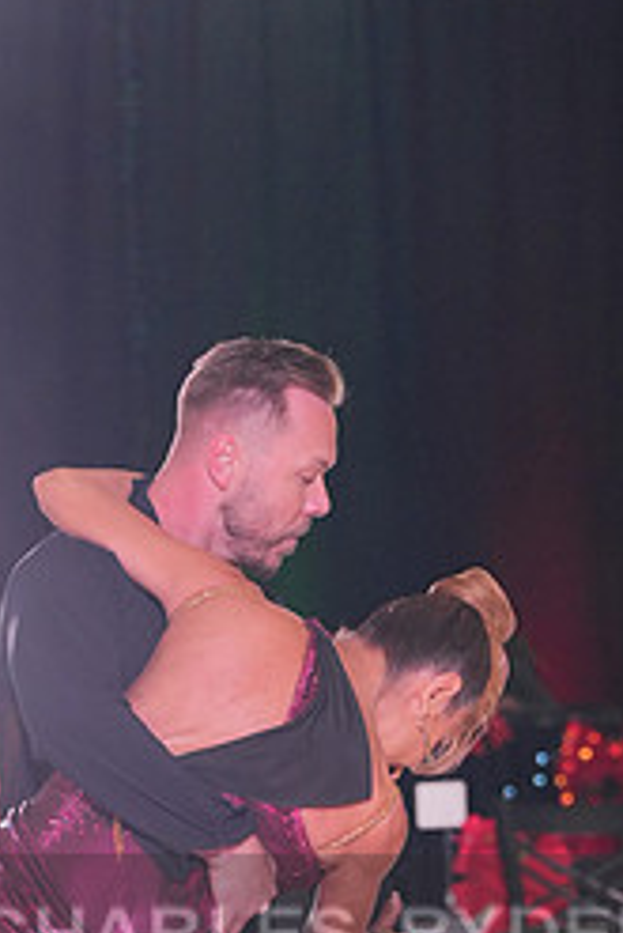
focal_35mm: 228
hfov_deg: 6.0
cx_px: 210
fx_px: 5910
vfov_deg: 9.0
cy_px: 982
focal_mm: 97
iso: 2000
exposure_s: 1/400
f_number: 4
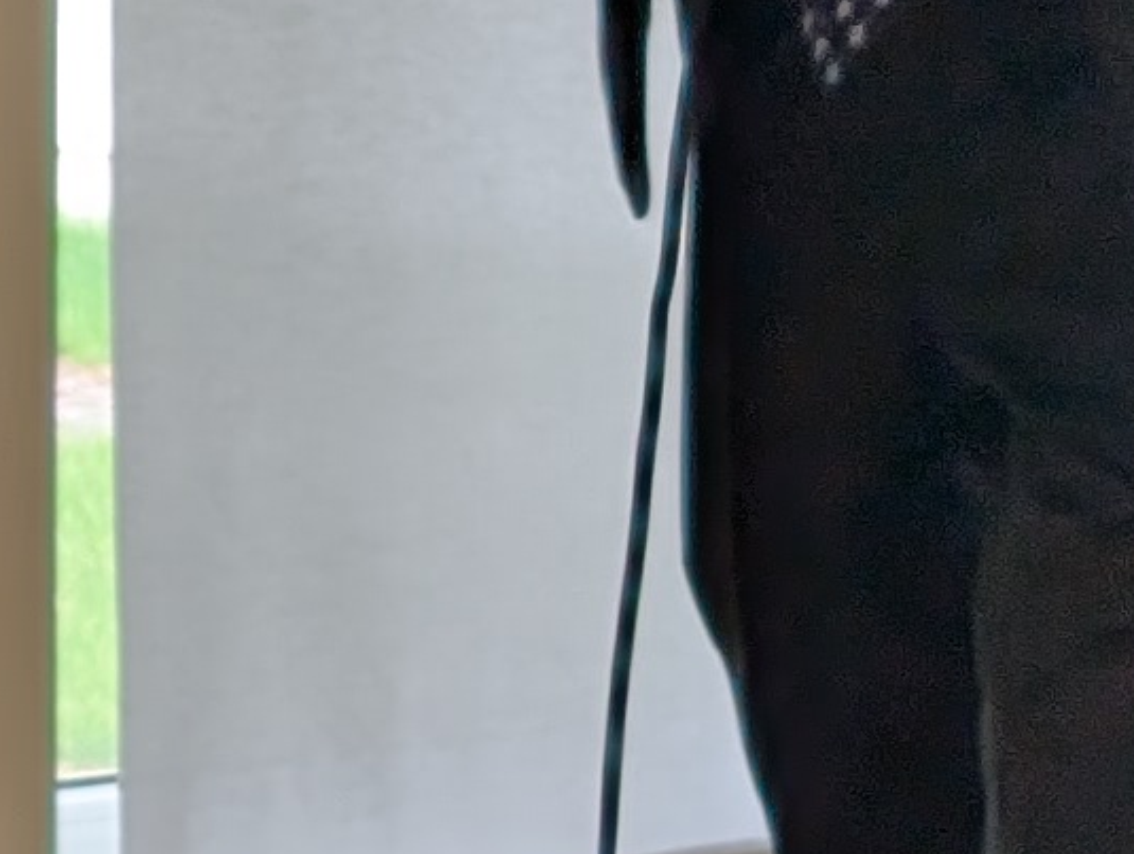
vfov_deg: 8.0
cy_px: -246
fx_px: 6004
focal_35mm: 183
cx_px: -1327
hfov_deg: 9.8
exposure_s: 1/120
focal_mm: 6.9
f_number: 1.68
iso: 59
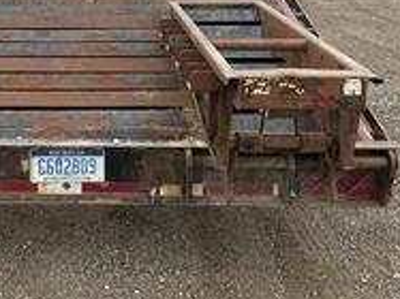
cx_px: 64
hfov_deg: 31.2
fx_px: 693
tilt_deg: -11.3
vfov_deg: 23.6
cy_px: 17
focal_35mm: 60
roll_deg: +0.3
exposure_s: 1/1195
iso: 25
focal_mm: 3
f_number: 1.8
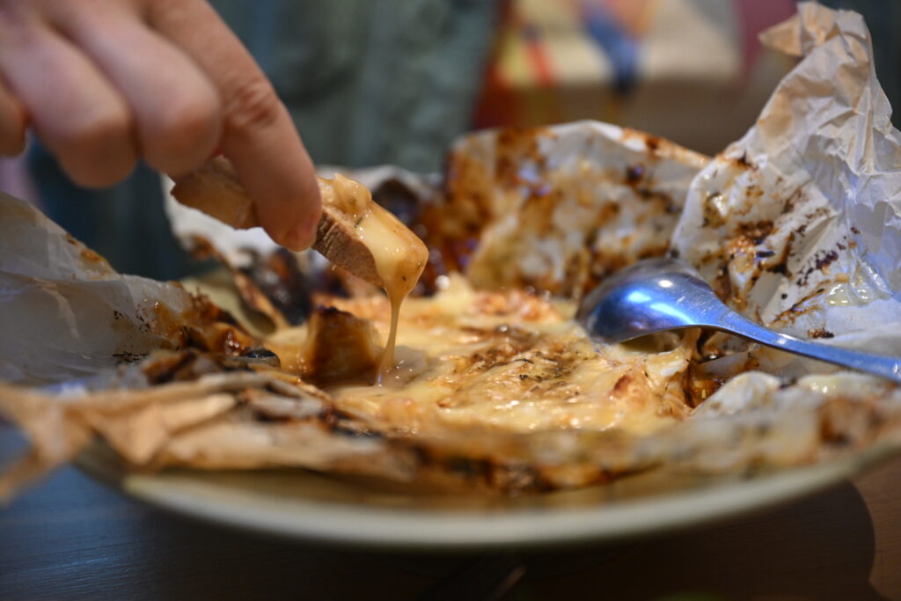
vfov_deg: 20.0
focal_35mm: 68
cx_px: 450
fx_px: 1702
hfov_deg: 29.7
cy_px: 300
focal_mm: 68
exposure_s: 1/160
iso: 2000
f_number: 2.8
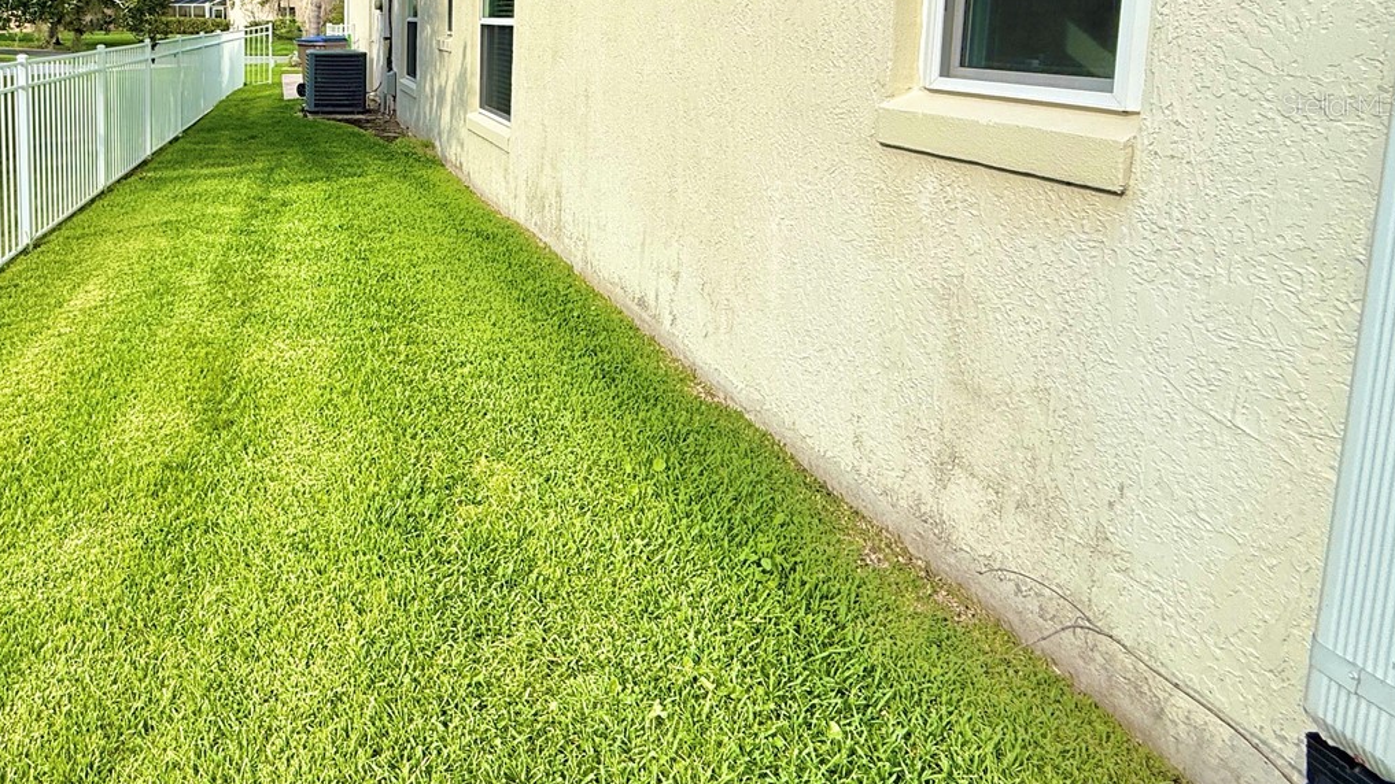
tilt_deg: -4.6
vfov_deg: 44.2
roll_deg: +0.0
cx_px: 314
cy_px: 104
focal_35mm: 24
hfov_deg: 70.1
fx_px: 888
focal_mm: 2.22
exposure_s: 1/1399
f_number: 2.2
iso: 50
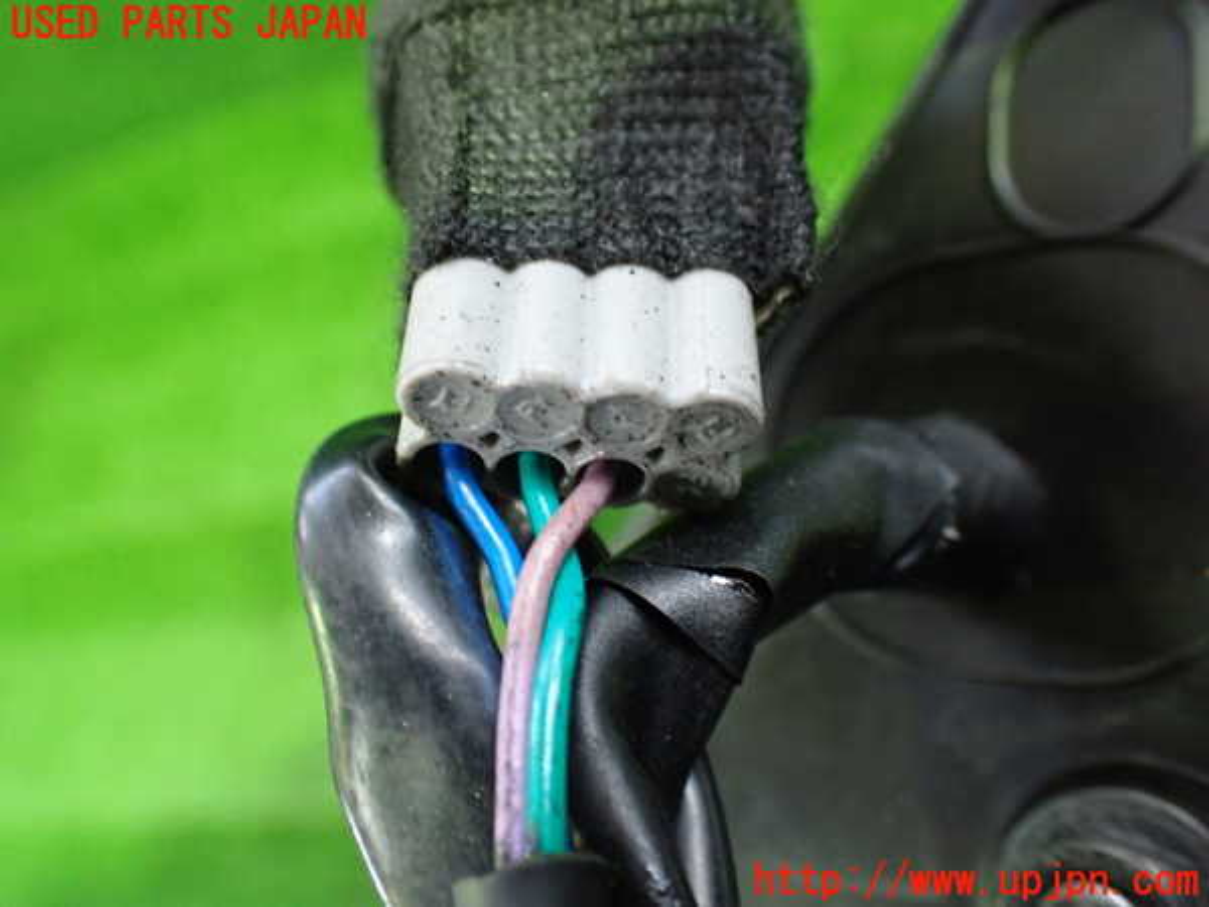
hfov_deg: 56.8
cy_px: 454
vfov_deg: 44.2
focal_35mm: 32
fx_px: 1118
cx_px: 604
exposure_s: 1/30
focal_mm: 5.79
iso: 1000
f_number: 2.4
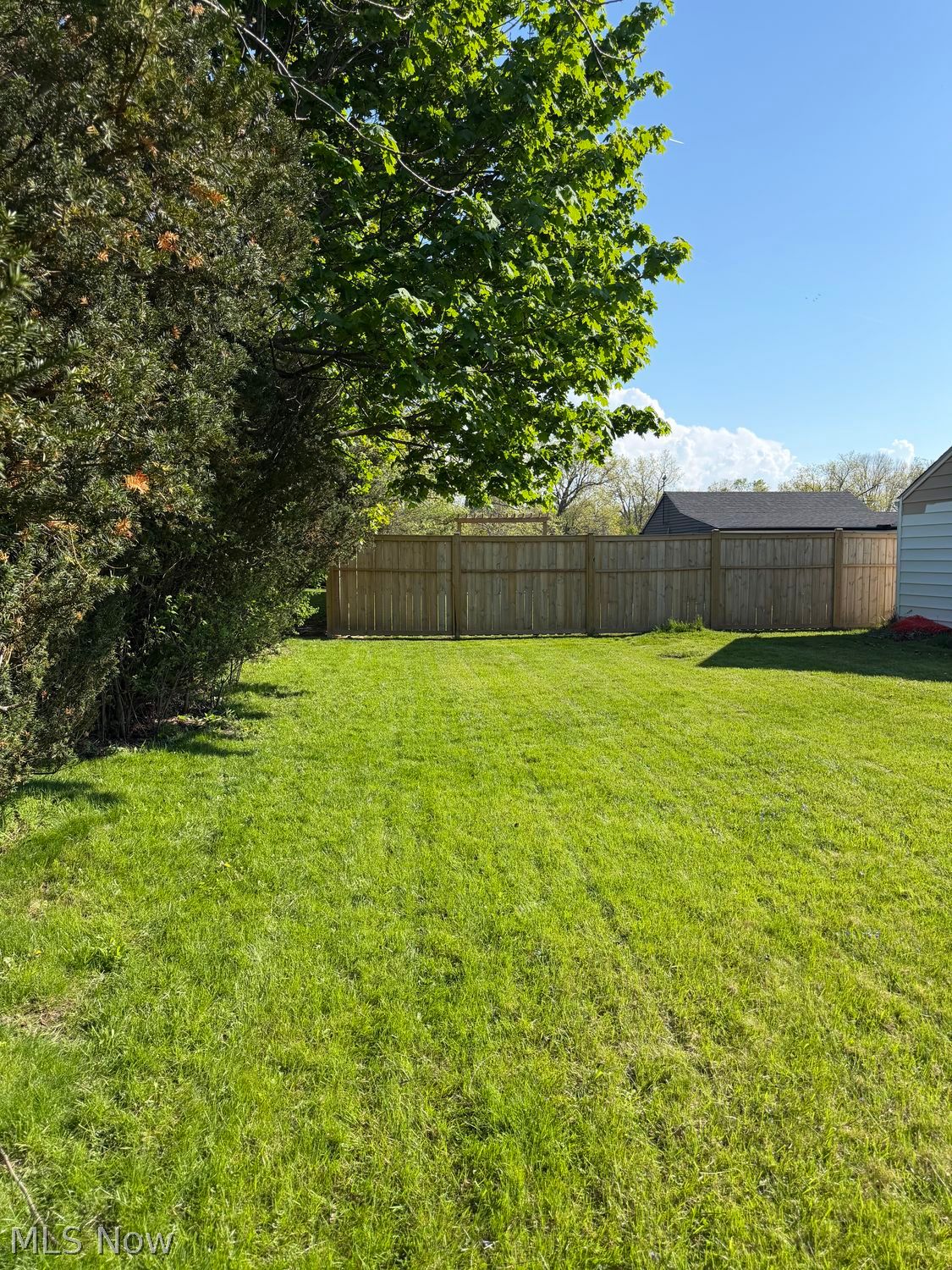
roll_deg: +0.1
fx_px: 880
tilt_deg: -4.6
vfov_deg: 71.6
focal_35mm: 24
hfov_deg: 56.8
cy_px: 635
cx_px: 476
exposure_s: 1/3953
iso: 125
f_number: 1.78
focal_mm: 6.76
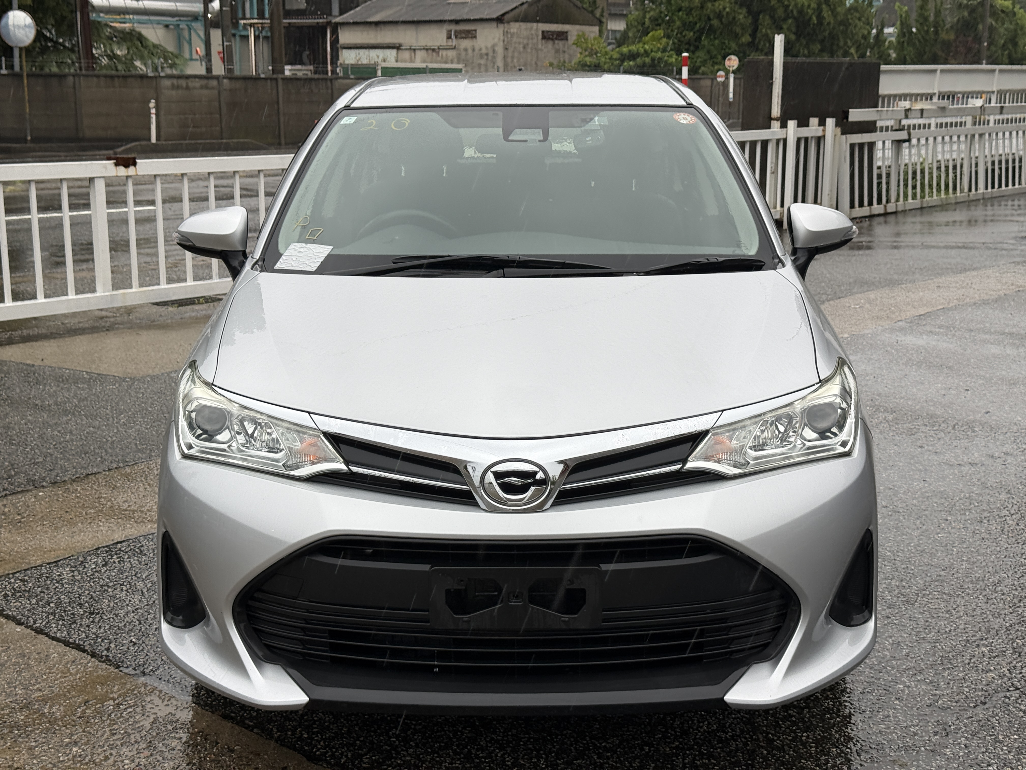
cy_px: 385
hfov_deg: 39.7
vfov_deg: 30.3
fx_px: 1423
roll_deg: -0.1
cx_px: 513
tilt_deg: -11.6
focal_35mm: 48
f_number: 1.78
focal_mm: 6.76
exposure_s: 1/224
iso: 80
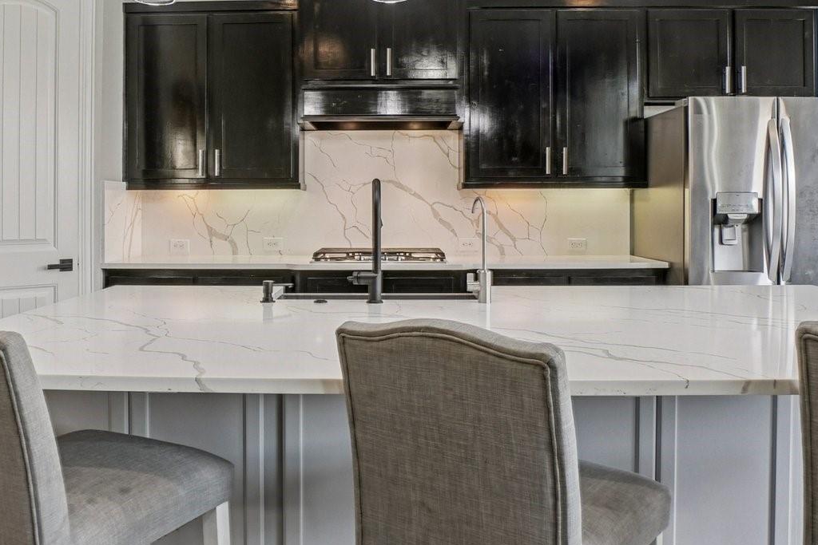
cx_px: 377
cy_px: 212
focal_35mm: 30
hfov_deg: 61.8
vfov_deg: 43.4
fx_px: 682
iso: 400
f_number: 8
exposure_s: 1/25
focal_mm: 10
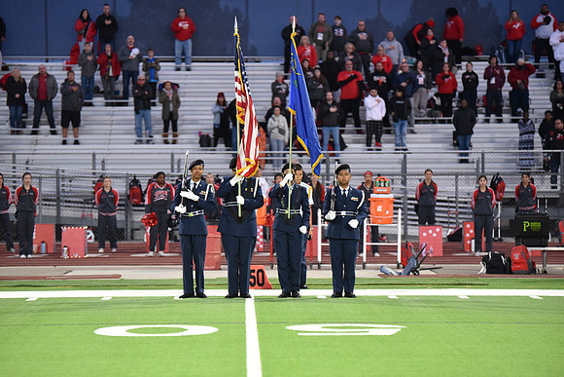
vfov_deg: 8.6
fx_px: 2507
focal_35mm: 160
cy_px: 188
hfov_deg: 12.8
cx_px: 282
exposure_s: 1/500
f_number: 2.8
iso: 5000
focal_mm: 160
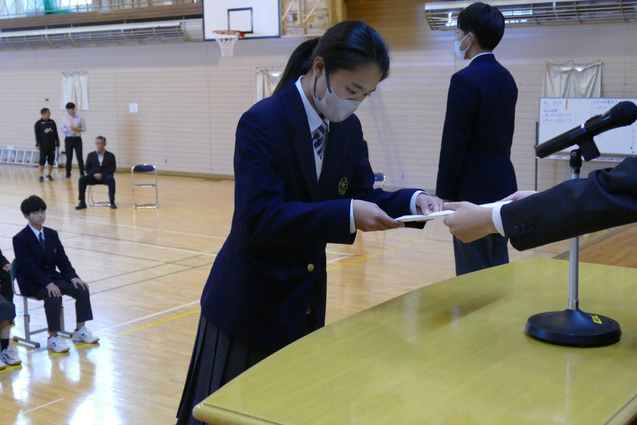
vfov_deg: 26.5
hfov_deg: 38.9
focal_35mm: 51
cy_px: 212
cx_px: 318
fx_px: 902
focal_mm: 18.44
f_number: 3.3
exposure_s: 1/160
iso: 3200
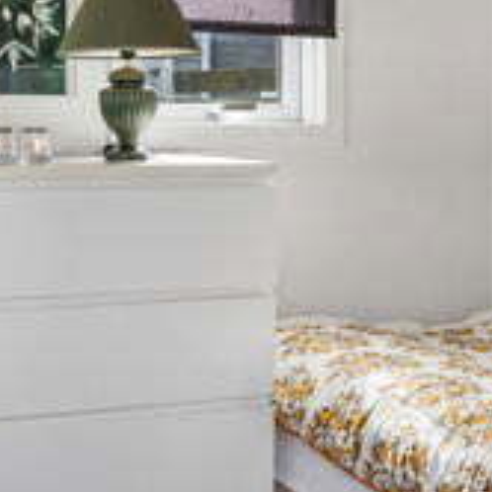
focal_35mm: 80
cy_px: 123
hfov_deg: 21.4
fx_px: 1287
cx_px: 107
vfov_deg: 21.5
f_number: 8
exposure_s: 1/40
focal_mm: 13
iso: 200
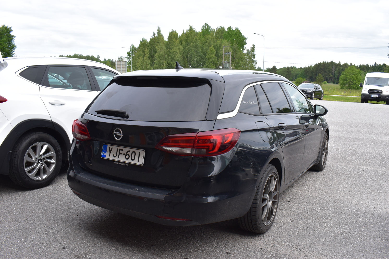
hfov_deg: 59.5
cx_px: 194
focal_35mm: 32
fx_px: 340
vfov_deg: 41.7
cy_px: 130
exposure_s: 1/250
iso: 400
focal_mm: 21
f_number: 9.5
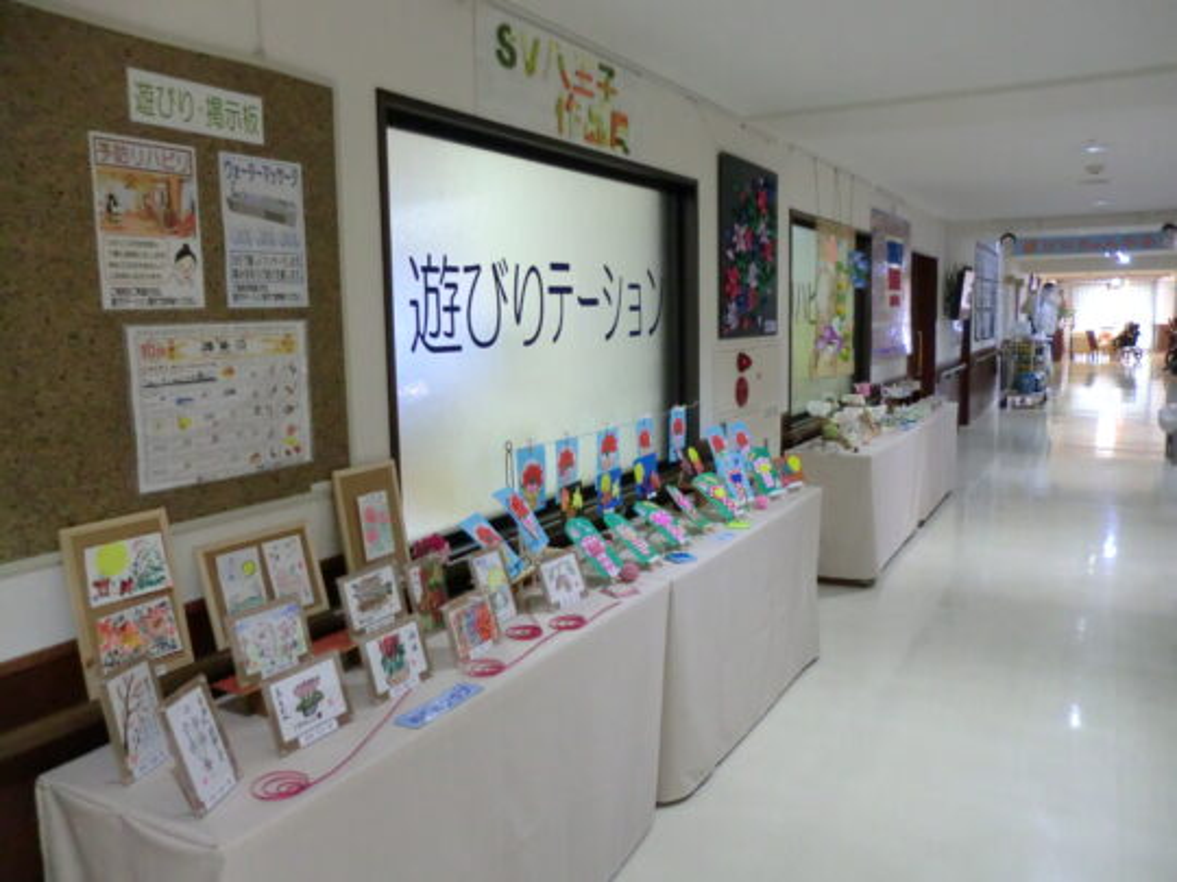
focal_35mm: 27
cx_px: 588
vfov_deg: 51.4
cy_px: 441
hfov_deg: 65.3
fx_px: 918
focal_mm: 4.9
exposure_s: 1/60
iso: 400
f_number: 3.2
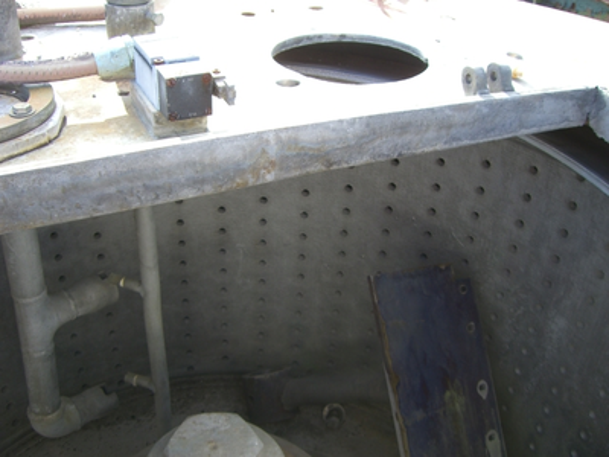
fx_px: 669
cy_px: 228
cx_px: 304
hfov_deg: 49.0
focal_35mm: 38
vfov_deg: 37.7
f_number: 2.7
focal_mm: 6.2
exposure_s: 1/160
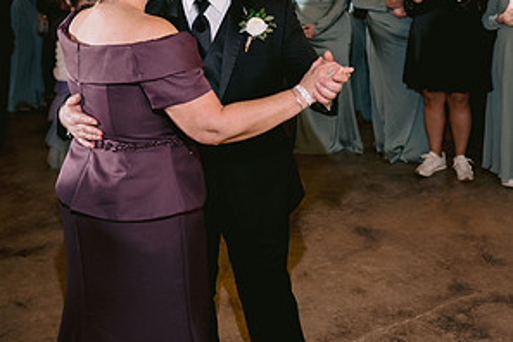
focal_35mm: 53
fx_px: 755
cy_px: -38
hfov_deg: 37.5
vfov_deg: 23.8
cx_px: 256
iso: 1600
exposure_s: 1/125
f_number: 2.8
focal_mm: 35
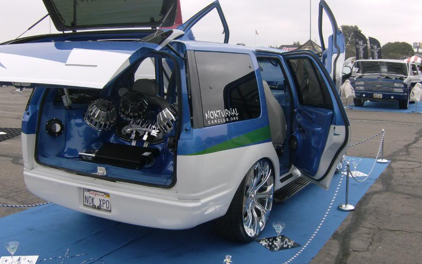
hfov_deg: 50.4
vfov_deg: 32.7
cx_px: 215
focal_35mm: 39
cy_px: 116
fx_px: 449
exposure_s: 1/650
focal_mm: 6
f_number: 4.7
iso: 100
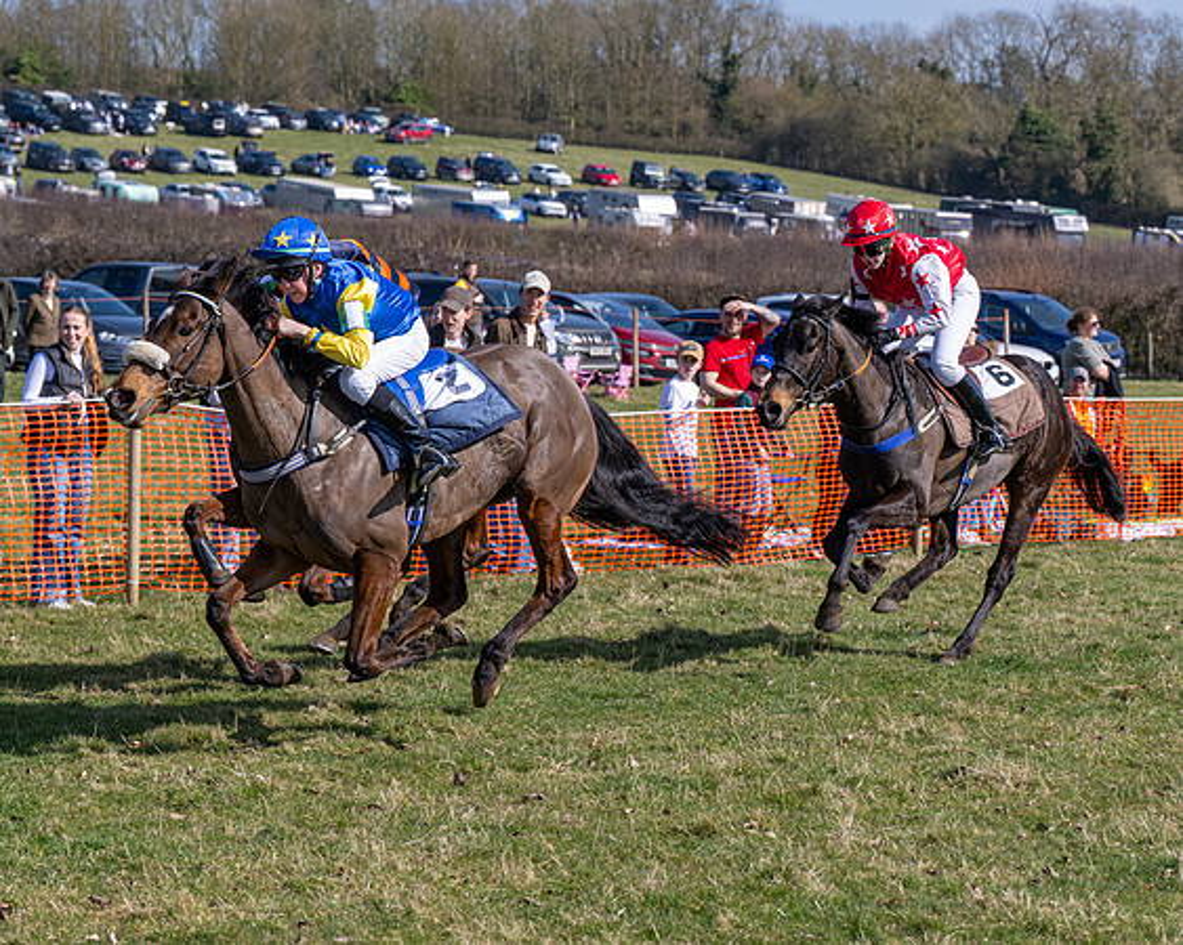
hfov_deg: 18.9
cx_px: 630
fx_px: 3559
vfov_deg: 15.1
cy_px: 511
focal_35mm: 102
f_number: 5
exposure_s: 1/1600
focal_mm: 70
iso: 200
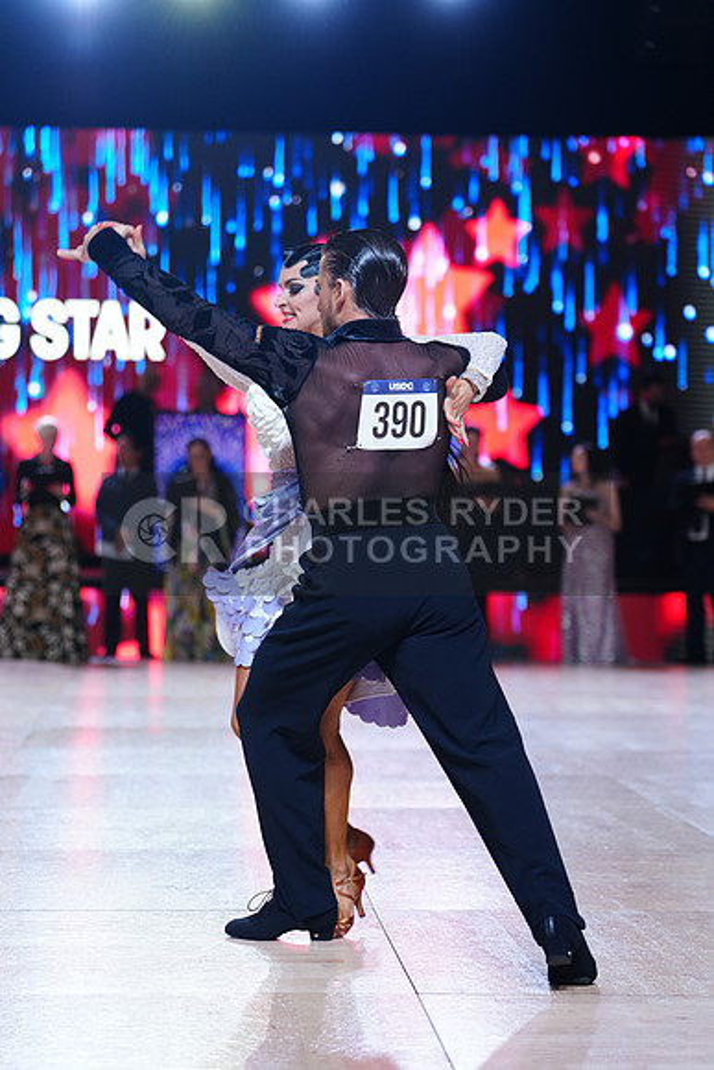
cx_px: 357
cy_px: 535
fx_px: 2438
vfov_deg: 24.8
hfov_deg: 16.7
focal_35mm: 82
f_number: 2.8
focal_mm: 82
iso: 640
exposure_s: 1/500
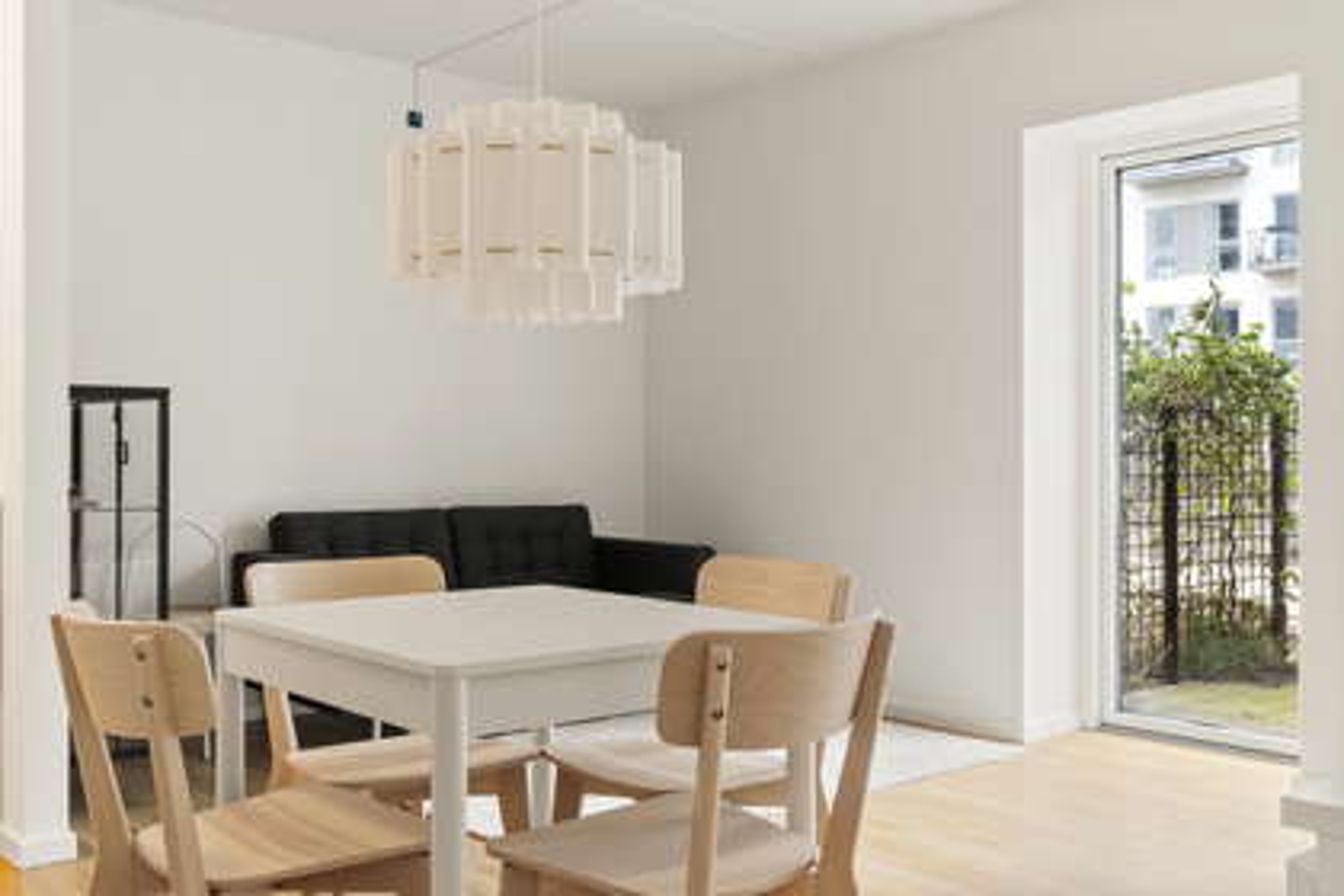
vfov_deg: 38.4
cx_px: 672
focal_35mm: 34
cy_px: 448
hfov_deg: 55.1
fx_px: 1288
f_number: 11
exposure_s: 1
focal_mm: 23
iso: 200
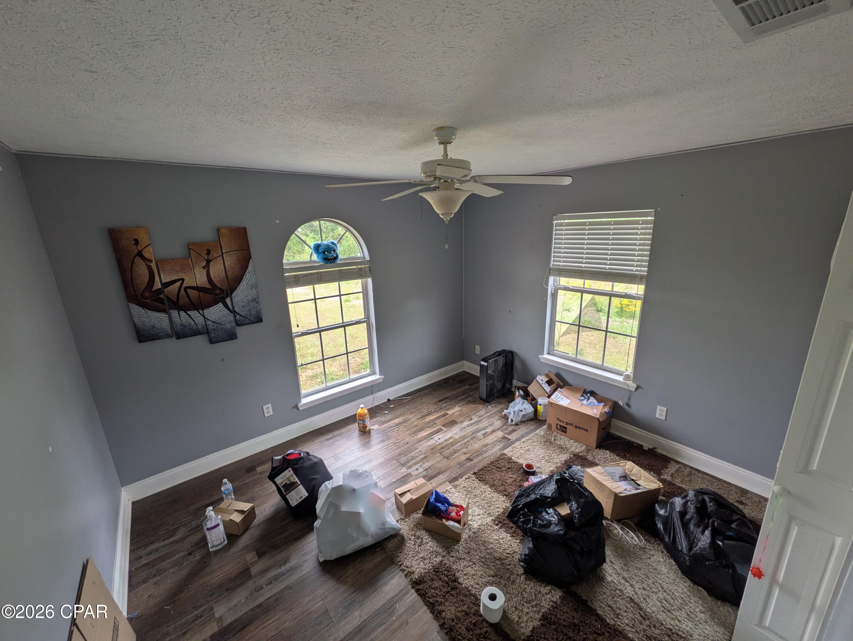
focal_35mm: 14
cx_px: 426
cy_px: 320
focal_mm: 1.83
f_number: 2.2
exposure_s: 1/127
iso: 47
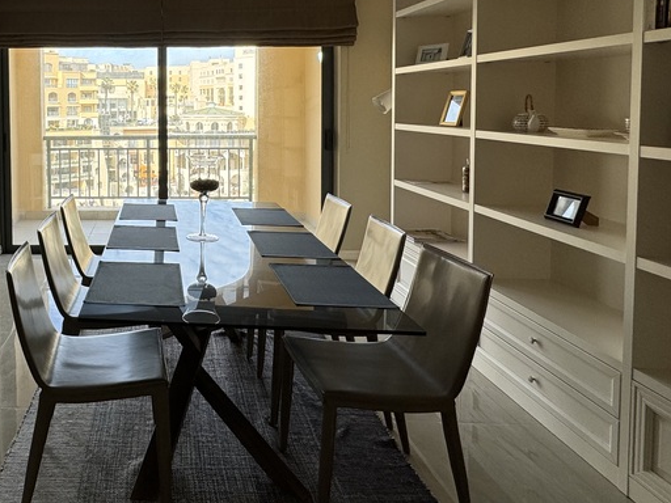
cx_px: 127
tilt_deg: -2.5
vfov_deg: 47.9
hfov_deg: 58.2
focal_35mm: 28
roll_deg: +0.3
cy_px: 127
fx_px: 543
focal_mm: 2.22
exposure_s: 1/241
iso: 40
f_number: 2.2
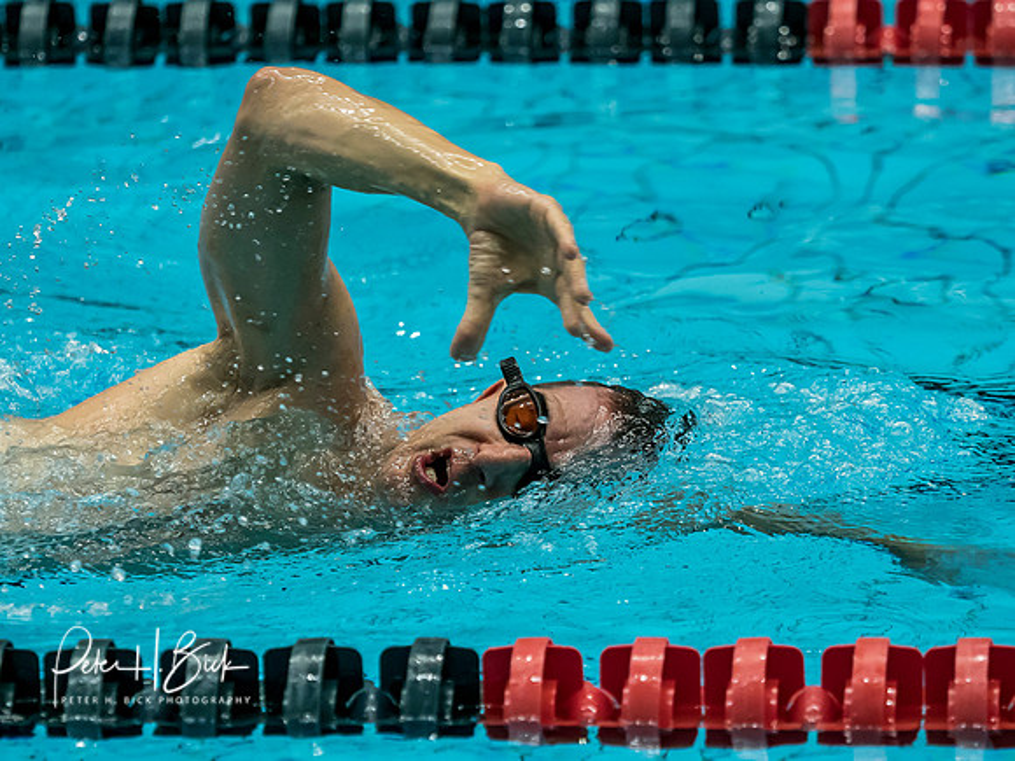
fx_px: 9666
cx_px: 537
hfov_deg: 6.0
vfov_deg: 4.5
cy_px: 425
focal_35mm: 330
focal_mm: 120
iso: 2000
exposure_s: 1/1000
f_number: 2.8
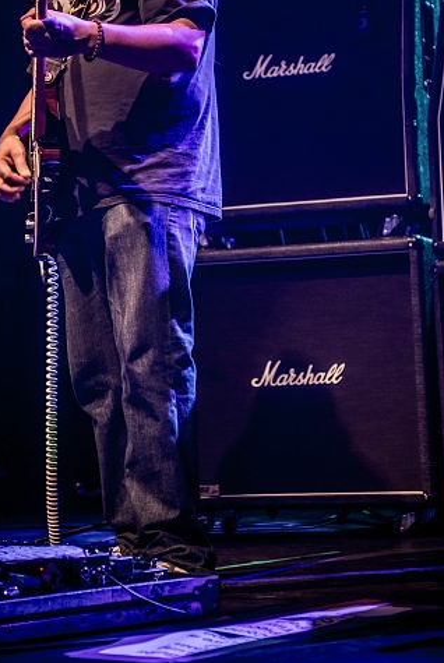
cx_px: 214
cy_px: 200
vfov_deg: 19.2
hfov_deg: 13.0
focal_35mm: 106
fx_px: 1955
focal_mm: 70
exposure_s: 1/100
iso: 1250
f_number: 3.2
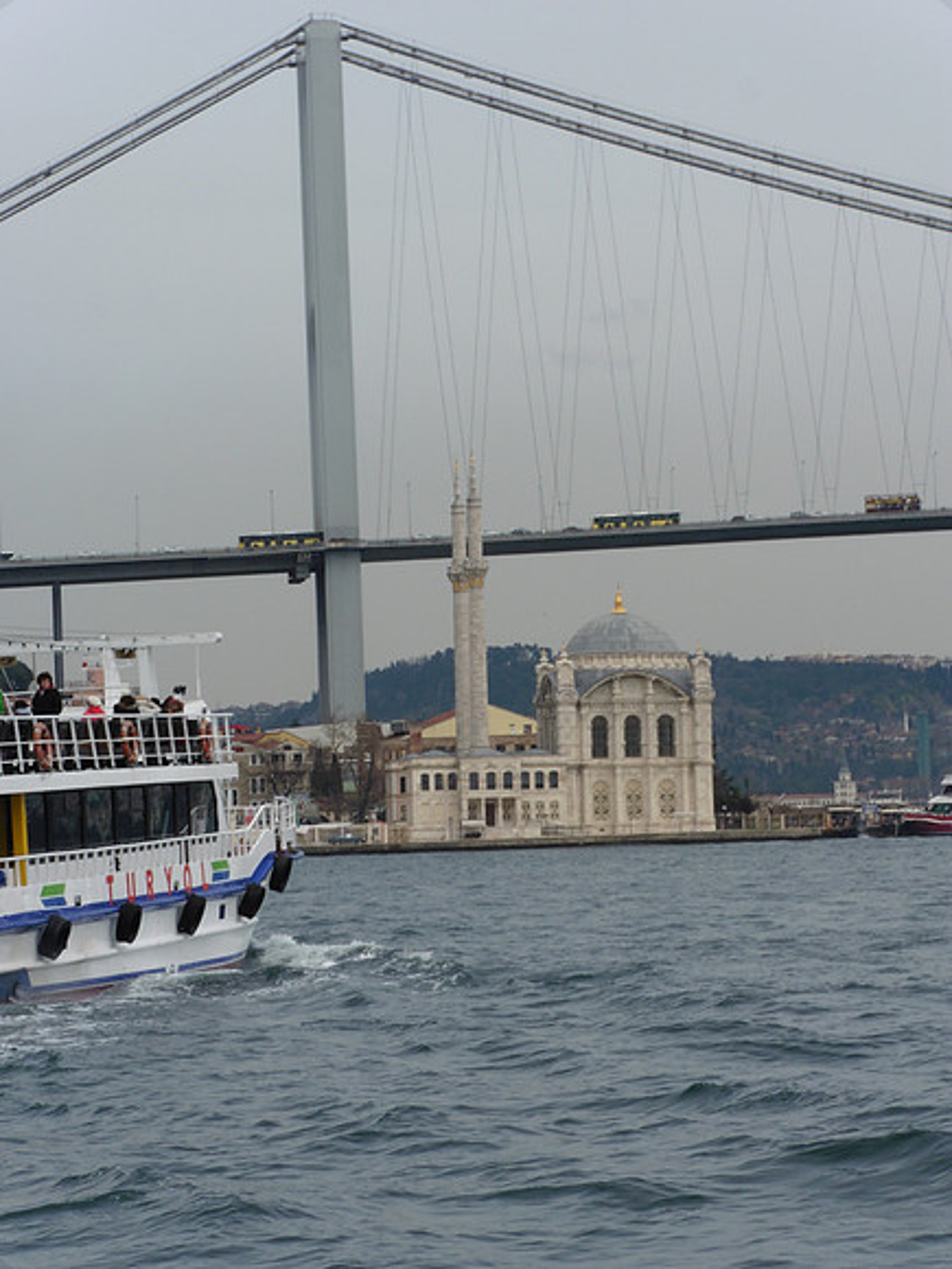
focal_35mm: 137
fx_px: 5024
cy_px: 634
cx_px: 476
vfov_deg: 14.4
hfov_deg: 10.8
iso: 100
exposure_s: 1/500
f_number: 6.3
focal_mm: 24.4
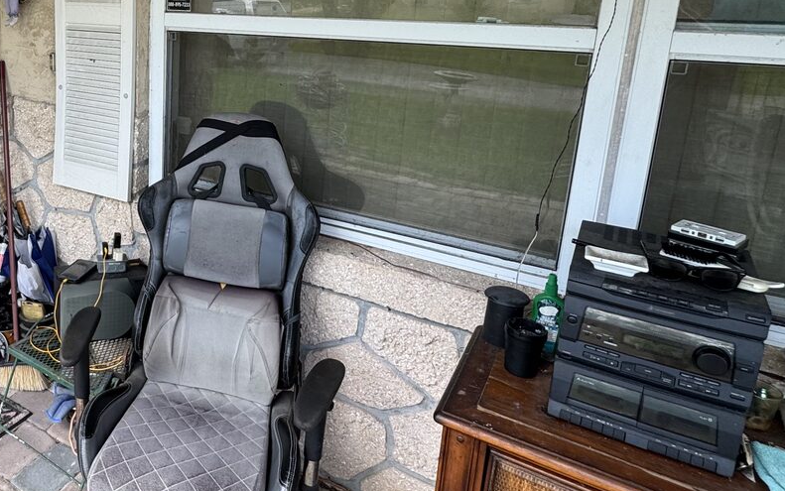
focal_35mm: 30
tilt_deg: -12.3
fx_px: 642
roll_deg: +0.1
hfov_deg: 56.9
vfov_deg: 40.8
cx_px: 128
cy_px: 131
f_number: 2.2
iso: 40
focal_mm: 2.22
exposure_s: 1/138
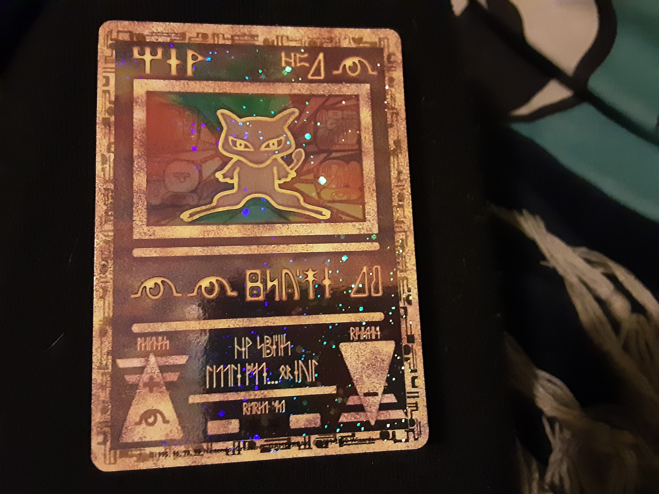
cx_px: 330
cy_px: 247
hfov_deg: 63.4
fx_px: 533
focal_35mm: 28
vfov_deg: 49.7
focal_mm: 2.9
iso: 800
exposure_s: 1/20
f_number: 1.9
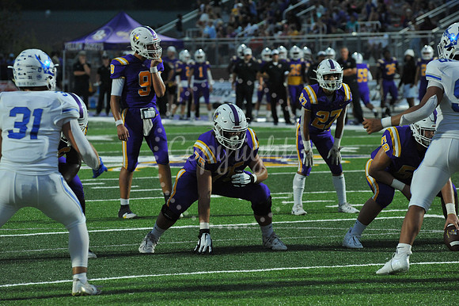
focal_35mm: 200
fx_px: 2548
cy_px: 153
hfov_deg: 10.3
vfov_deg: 6.9
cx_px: 230
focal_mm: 200
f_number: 6.3
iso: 2500
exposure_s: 1/400
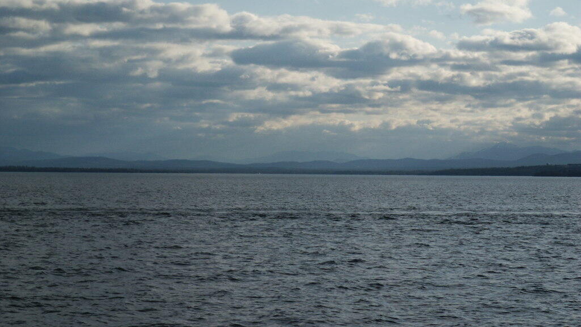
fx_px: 1649
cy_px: 138
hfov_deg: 20.0
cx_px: 290
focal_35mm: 107
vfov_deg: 11.3
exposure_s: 1/350
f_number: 8
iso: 64
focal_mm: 19.55
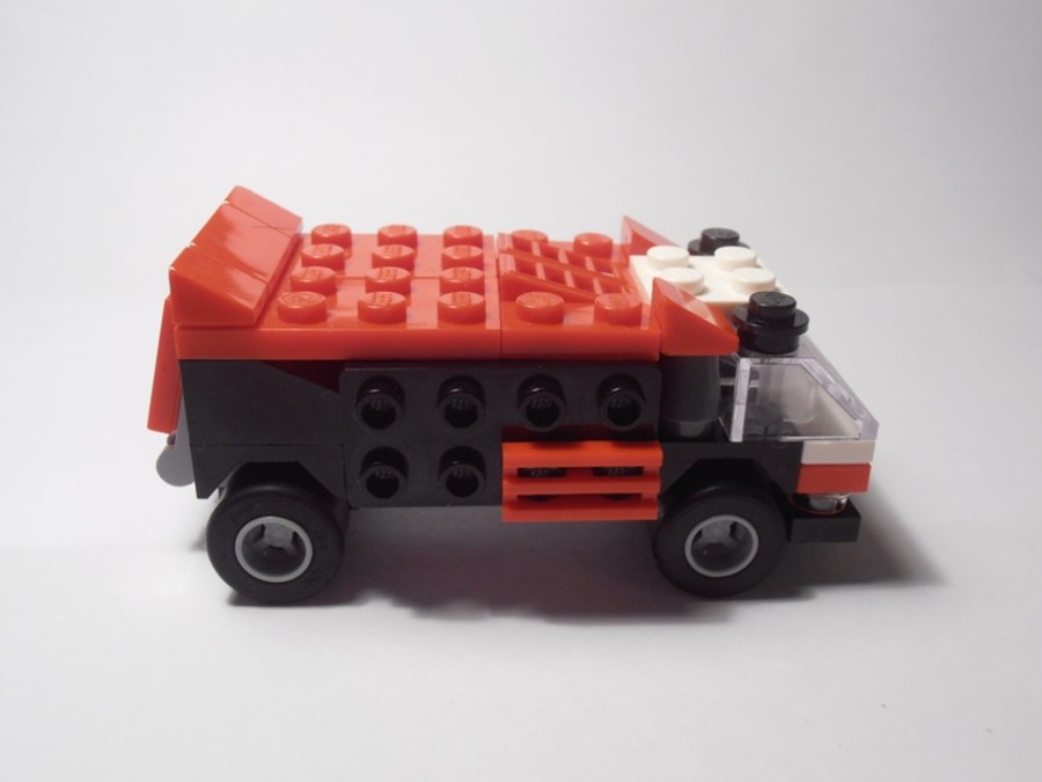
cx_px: 521
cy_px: 391
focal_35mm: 37
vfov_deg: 38.7
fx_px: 1114
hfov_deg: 50.1
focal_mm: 6.61
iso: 100
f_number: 3.9
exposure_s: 1/40
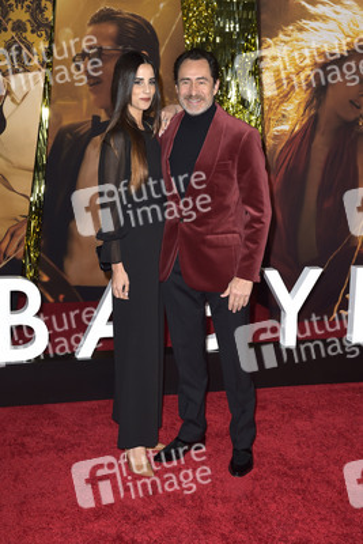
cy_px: 272
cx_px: 182
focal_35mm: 48
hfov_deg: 28.1
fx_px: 725
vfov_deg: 41.1
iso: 640
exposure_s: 1/250
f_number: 6.3
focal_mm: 48
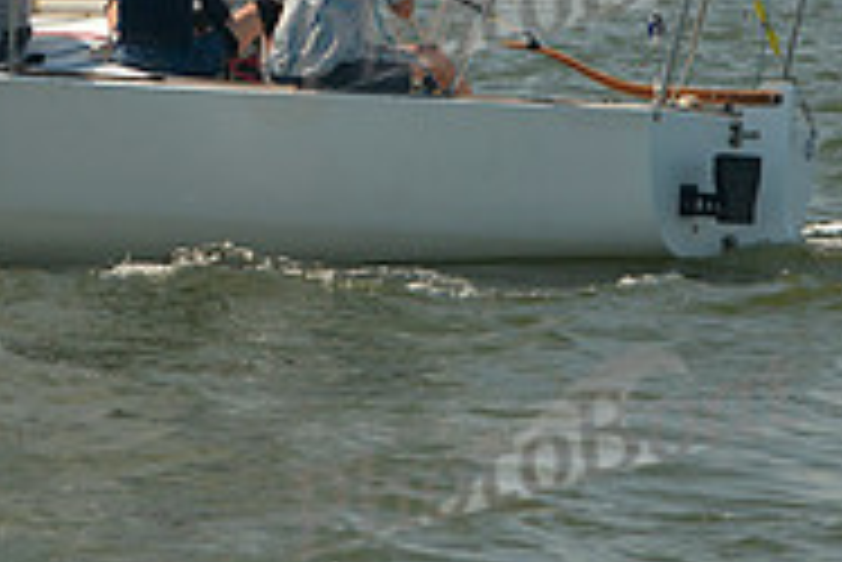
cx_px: 59
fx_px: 6530
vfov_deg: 4.9
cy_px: -187
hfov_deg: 7.4
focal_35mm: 279
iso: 280
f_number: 5.6
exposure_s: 1/1250
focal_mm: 90
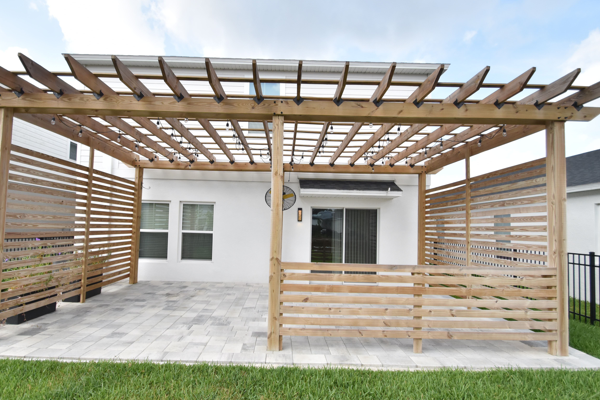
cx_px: 288
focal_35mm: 18
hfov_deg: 90.0
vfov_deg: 67.3
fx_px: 300
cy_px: 211
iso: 800
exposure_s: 1/3000
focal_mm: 10
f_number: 3.5
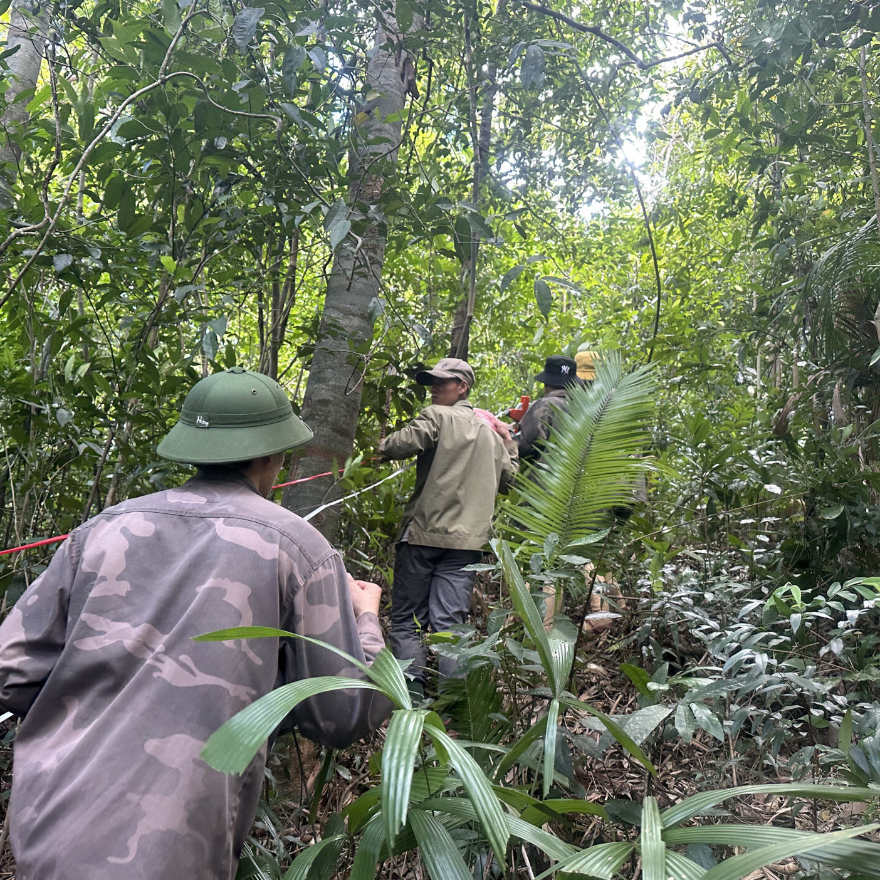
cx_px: 399
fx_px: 834
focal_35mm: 29
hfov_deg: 55.5
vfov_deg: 55.6
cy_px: 443
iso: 250
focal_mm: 6.86
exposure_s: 1/78
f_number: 1.78
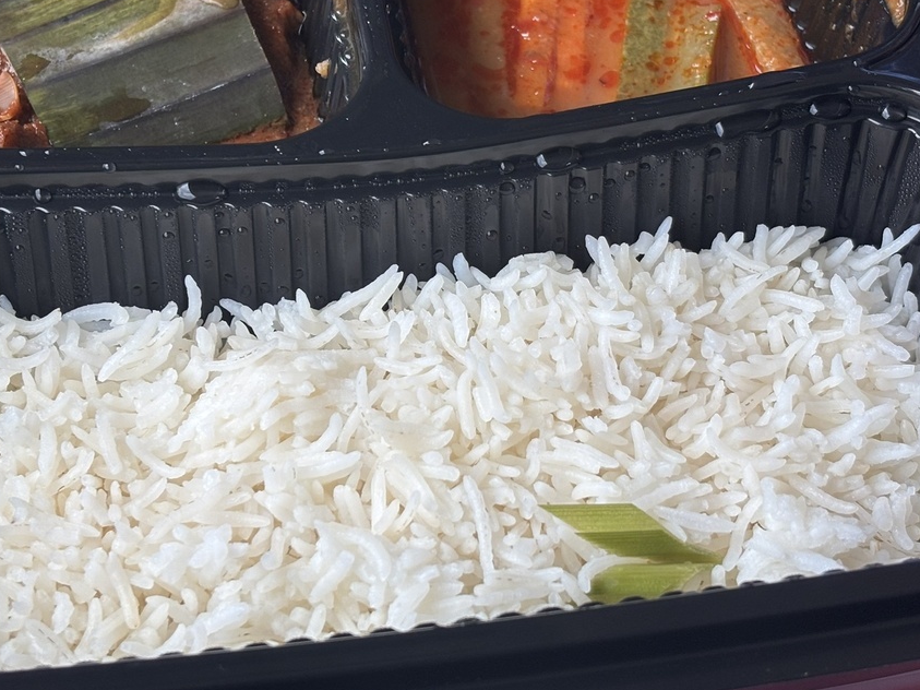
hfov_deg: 26.3
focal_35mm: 74
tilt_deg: -48.5
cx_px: 398
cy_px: 202
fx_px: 1966
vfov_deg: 19.8
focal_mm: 5.96
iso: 40
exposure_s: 1/326
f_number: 1.6
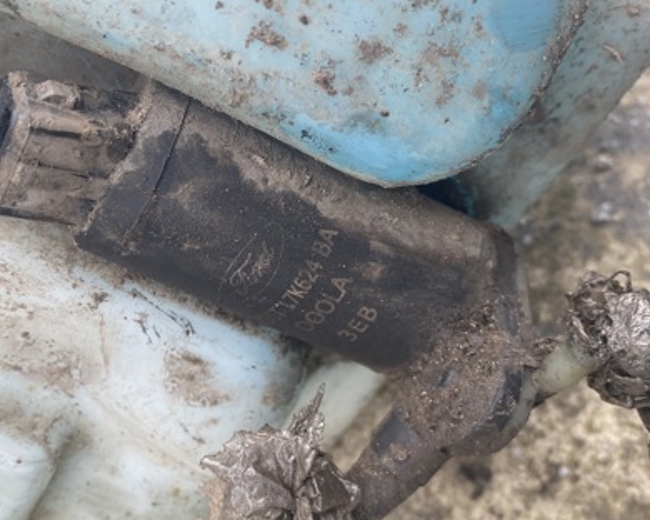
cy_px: 291
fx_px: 769
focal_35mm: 40
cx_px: 310
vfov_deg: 37.3
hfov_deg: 45.8
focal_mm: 4.25
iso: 32
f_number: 1.8
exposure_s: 1/308
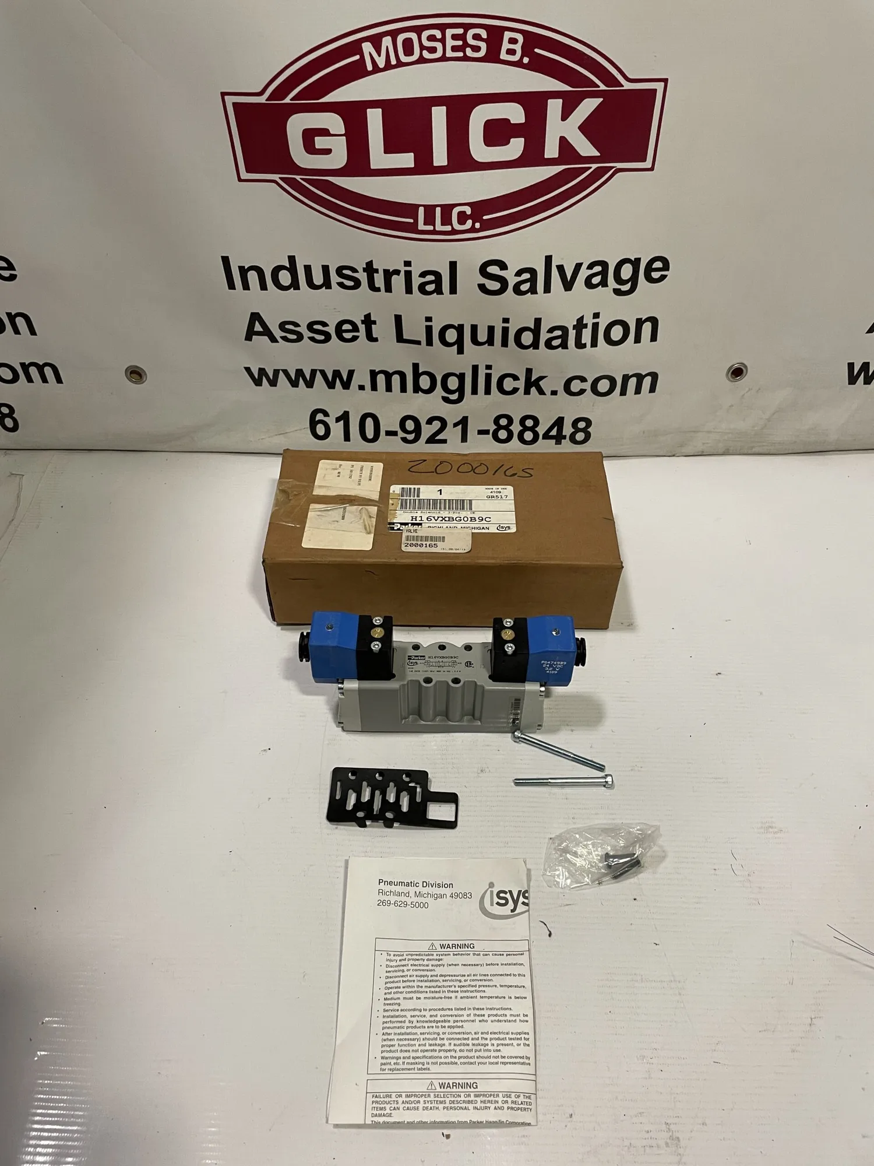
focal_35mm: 26
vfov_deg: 67.3
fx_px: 875
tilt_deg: -46.5
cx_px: 437
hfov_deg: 53.1
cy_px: 583
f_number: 1.6
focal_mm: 4.2
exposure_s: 1/60
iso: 125
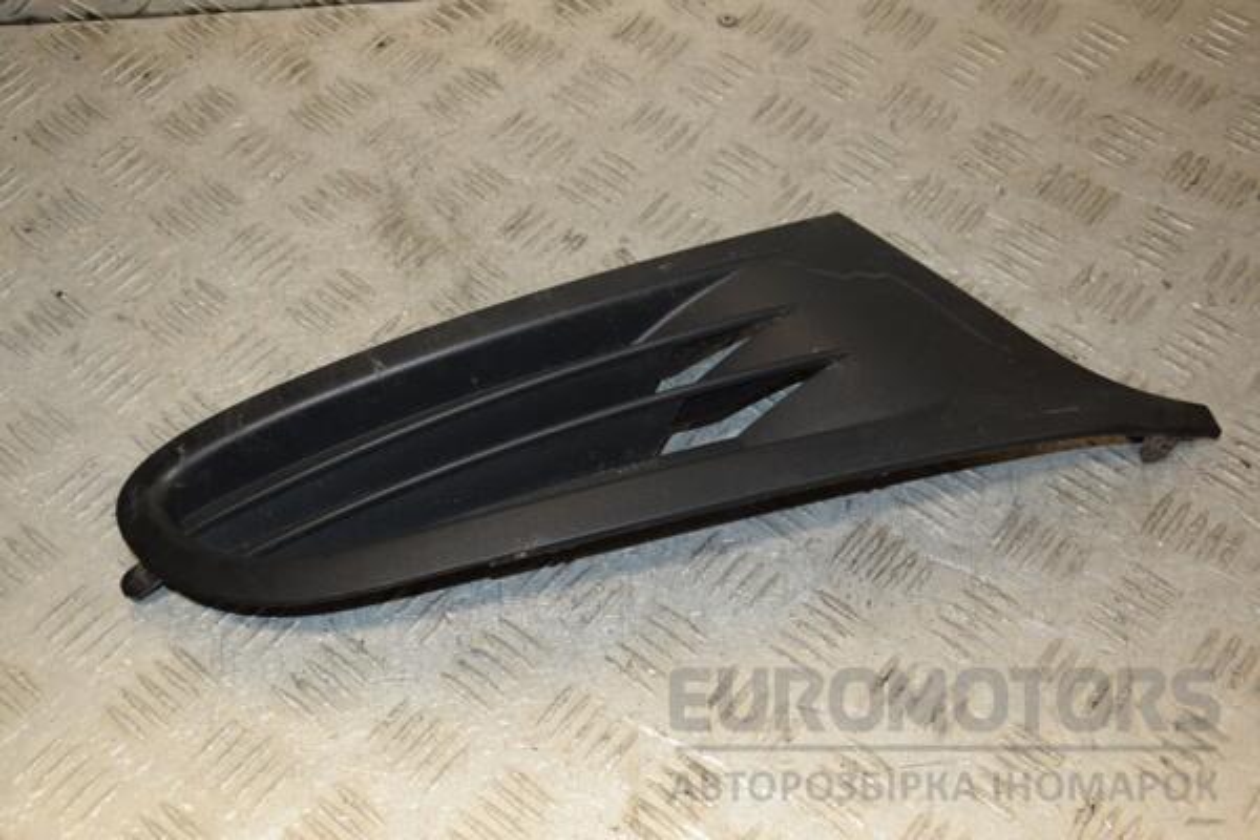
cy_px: 420
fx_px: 1575
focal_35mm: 45
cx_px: 630
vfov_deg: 29.9
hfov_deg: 43.6
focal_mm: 30
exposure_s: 1/200
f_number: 5.6
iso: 800
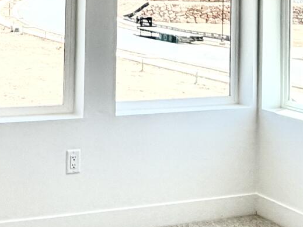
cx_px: 82
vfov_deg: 17.5
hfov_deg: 23.9
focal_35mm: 81
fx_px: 709
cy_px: -33
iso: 50
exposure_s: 1/502
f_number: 2.2
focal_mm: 2.22
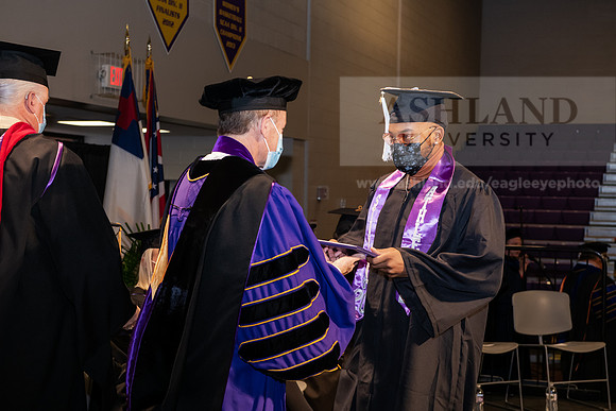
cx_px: 308
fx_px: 1061
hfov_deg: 32.4
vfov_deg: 21.9
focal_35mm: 62
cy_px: 206
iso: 1600
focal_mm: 62
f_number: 6.3
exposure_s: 1/200
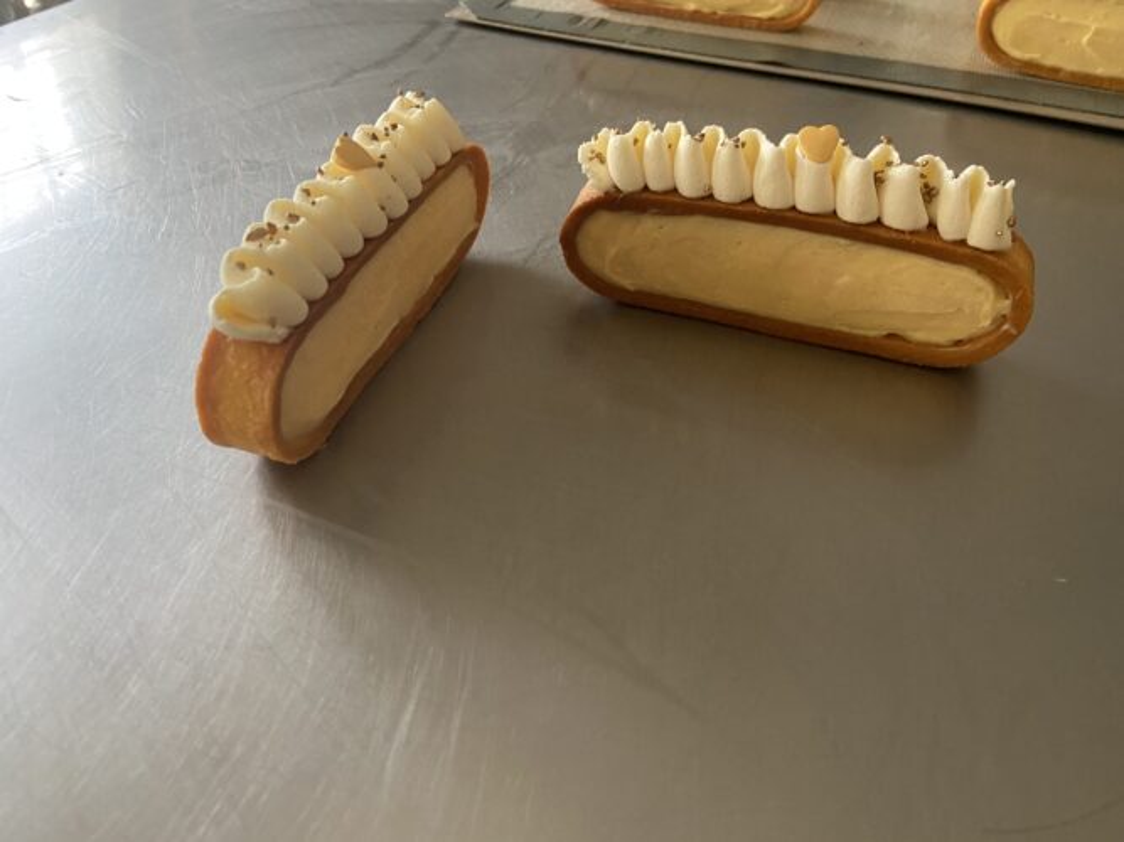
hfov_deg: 67.3
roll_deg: -0.6
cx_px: 562
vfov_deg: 53.0
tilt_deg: -43.4
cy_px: 421
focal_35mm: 26
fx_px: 844
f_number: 1.8
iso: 200
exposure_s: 1/60
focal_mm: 4.25
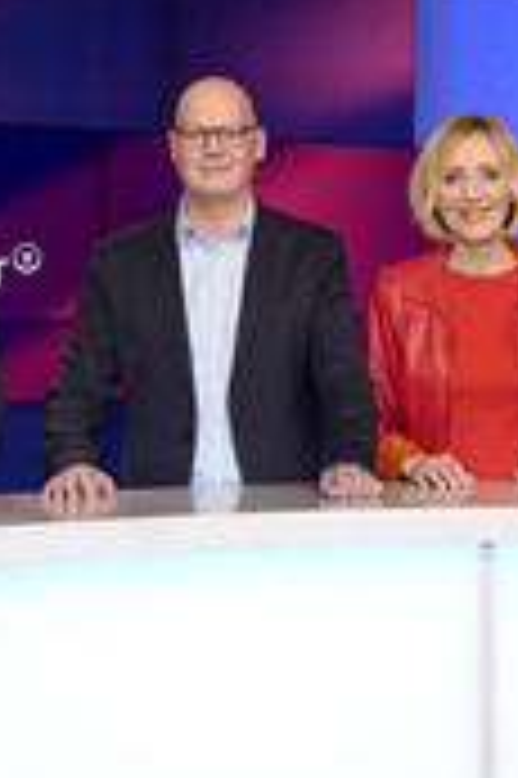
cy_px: 432
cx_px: 484
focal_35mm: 73
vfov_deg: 27.7
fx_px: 1579
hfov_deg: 18.3
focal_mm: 28
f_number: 5
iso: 1600
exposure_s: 1/160
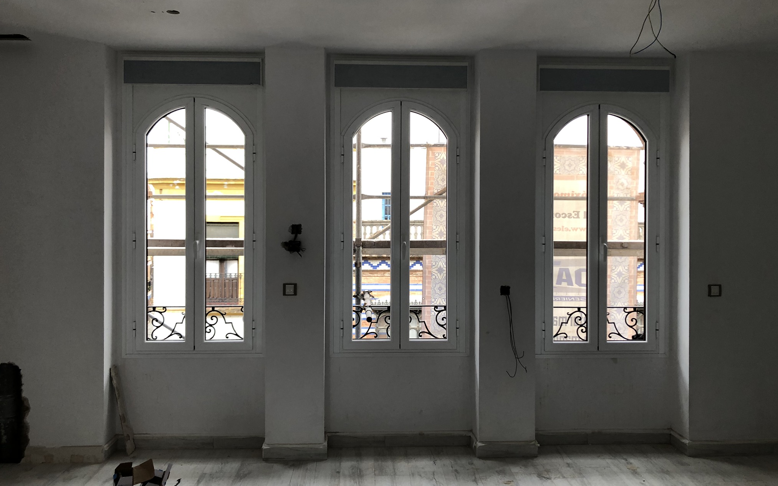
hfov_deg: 62.9
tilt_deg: +0.1
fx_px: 636
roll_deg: +0.9
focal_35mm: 30
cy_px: 222
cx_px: 393
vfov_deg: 41.8
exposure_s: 1/33
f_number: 1.8
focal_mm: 3.99
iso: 25
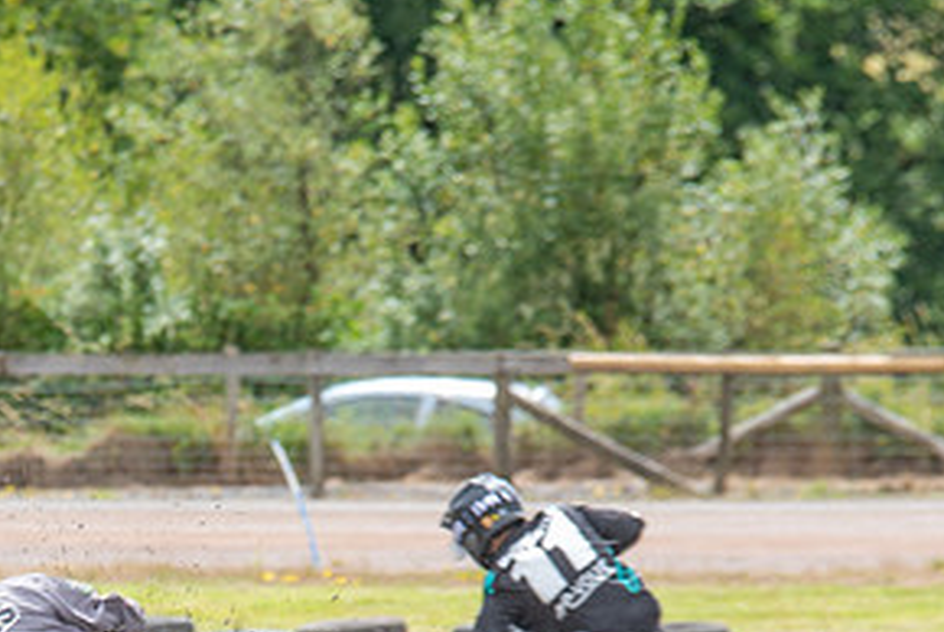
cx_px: 159
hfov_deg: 3.1
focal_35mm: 665
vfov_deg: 2.1
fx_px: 17455
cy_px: 844
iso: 160
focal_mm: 200
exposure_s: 1/250
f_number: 5
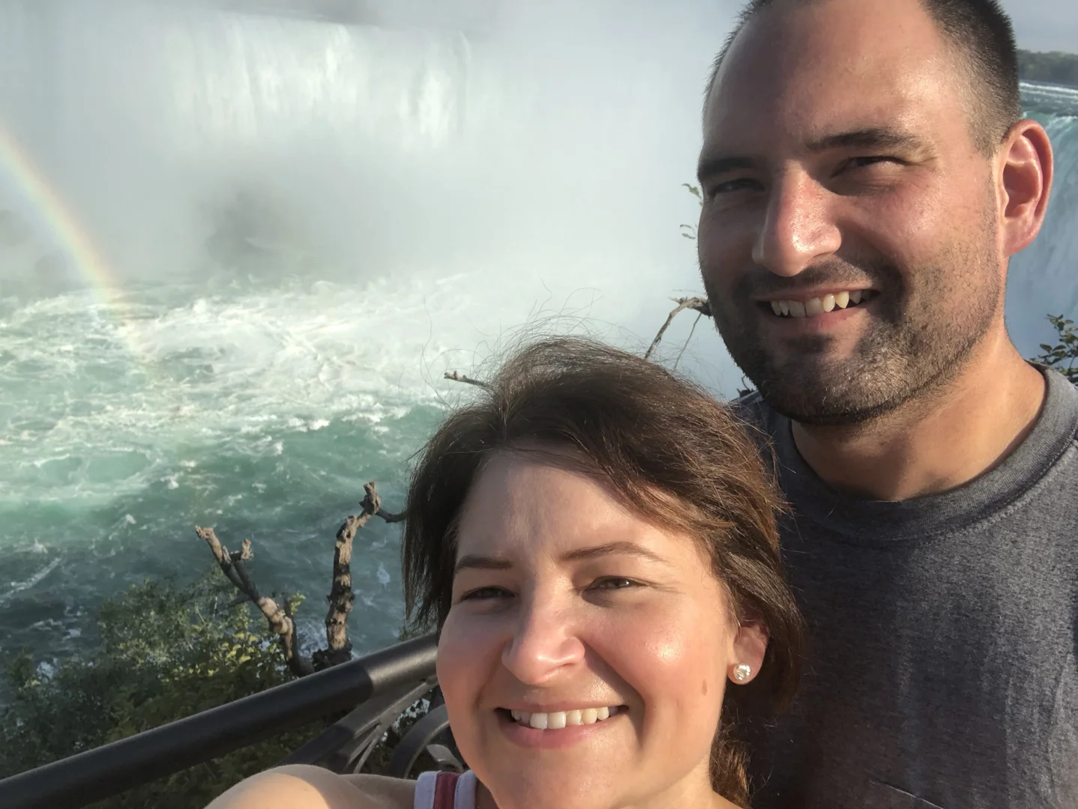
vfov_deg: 44.2
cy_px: 404
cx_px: 539
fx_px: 997
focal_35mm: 32
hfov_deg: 56.8
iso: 20
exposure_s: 1/903
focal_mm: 2.87
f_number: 2.2
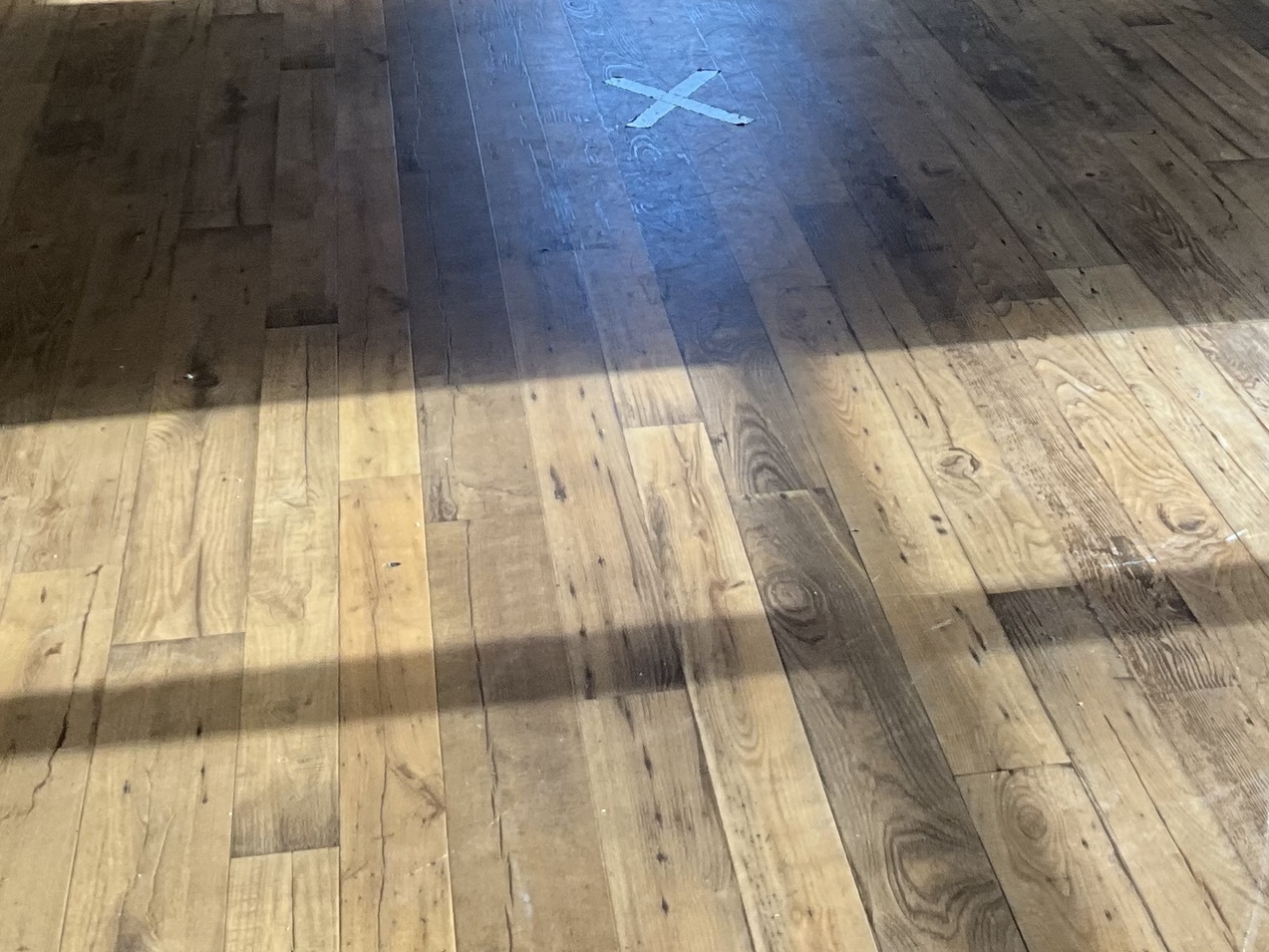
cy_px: -122
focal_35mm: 70
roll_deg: -0.9
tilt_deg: -12.0
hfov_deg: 27.5
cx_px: 881
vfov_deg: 20.0
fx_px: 2566
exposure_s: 1/122
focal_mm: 3
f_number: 1.8
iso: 50
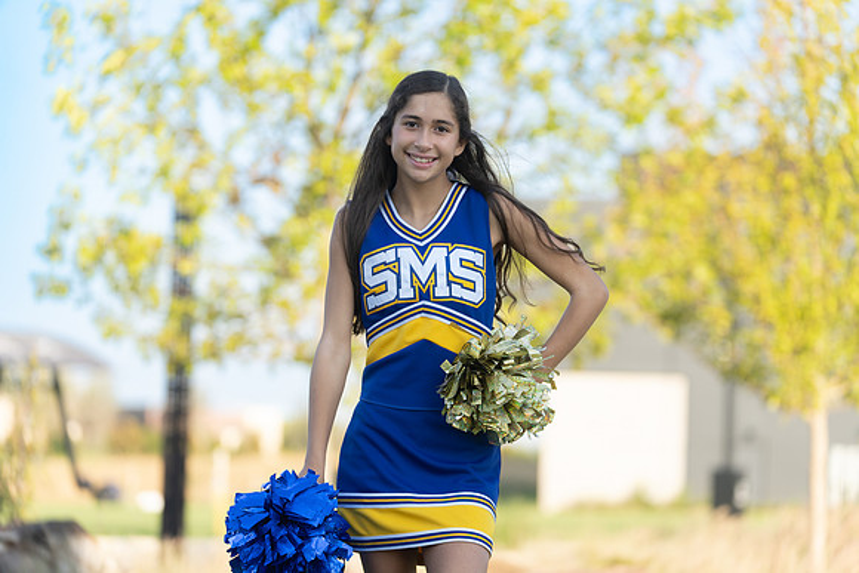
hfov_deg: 16.1
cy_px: 286
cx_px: 430
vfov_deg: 10.8
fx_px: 3031
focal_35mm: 127
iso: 100
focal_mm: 127
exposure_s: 1/400
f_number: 3.2
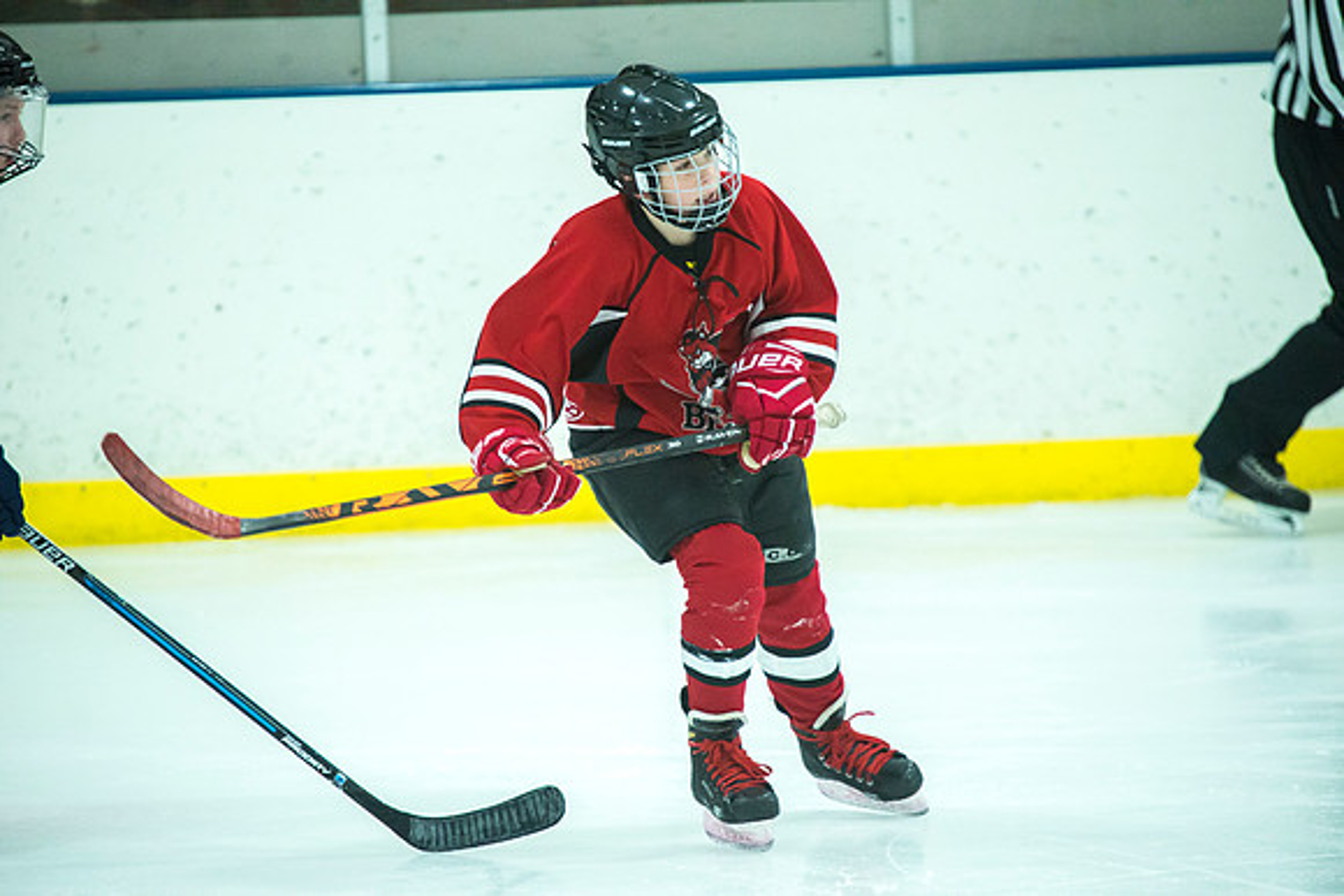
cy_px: 448
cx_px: 672
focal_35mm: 340
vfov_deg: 4.0
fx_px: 12696
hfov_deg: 6.1
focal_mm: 340
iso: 6400
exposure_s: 1/500
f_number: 5.6
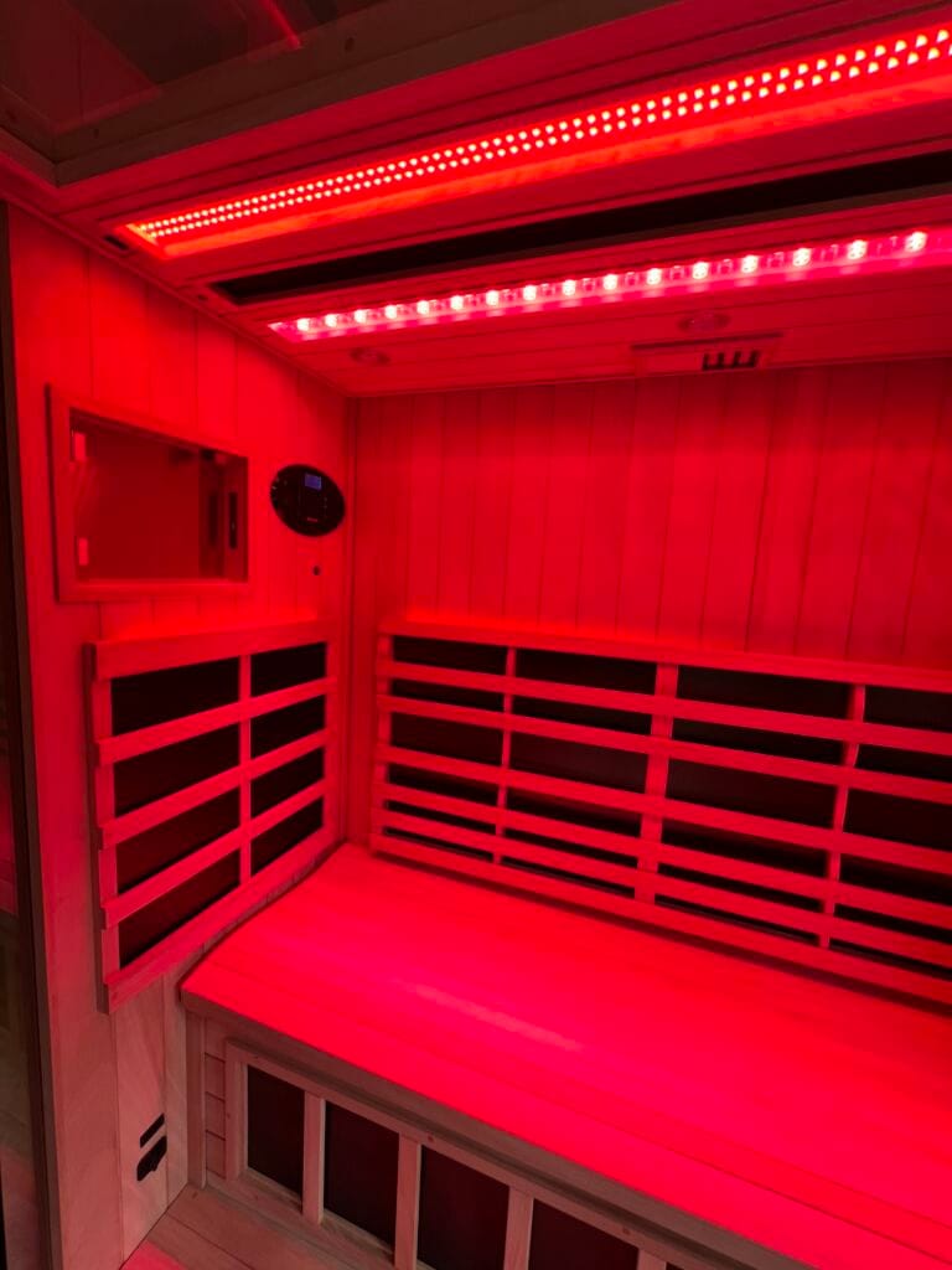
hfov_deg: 89.9
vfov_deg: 106.2
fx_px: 477
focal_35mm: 13
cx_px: 476
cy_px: 635
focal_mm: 1.57
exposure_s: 1/99
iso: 160
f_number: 1.8
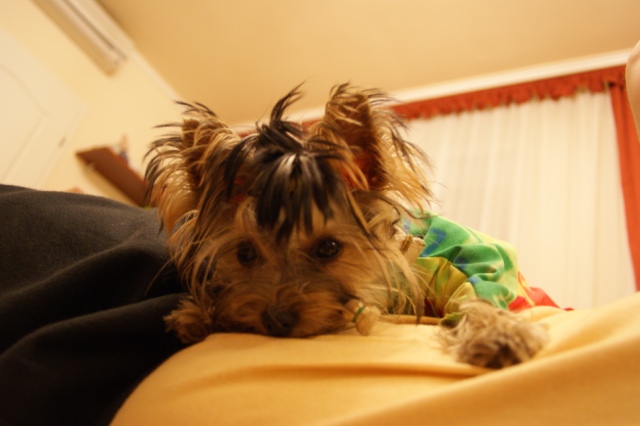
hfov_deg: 57.2
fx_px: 586
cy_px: 213
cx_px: 320
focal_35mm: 33
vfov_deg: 39.9
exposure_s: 1/10
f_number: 4
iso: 400
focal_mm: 22
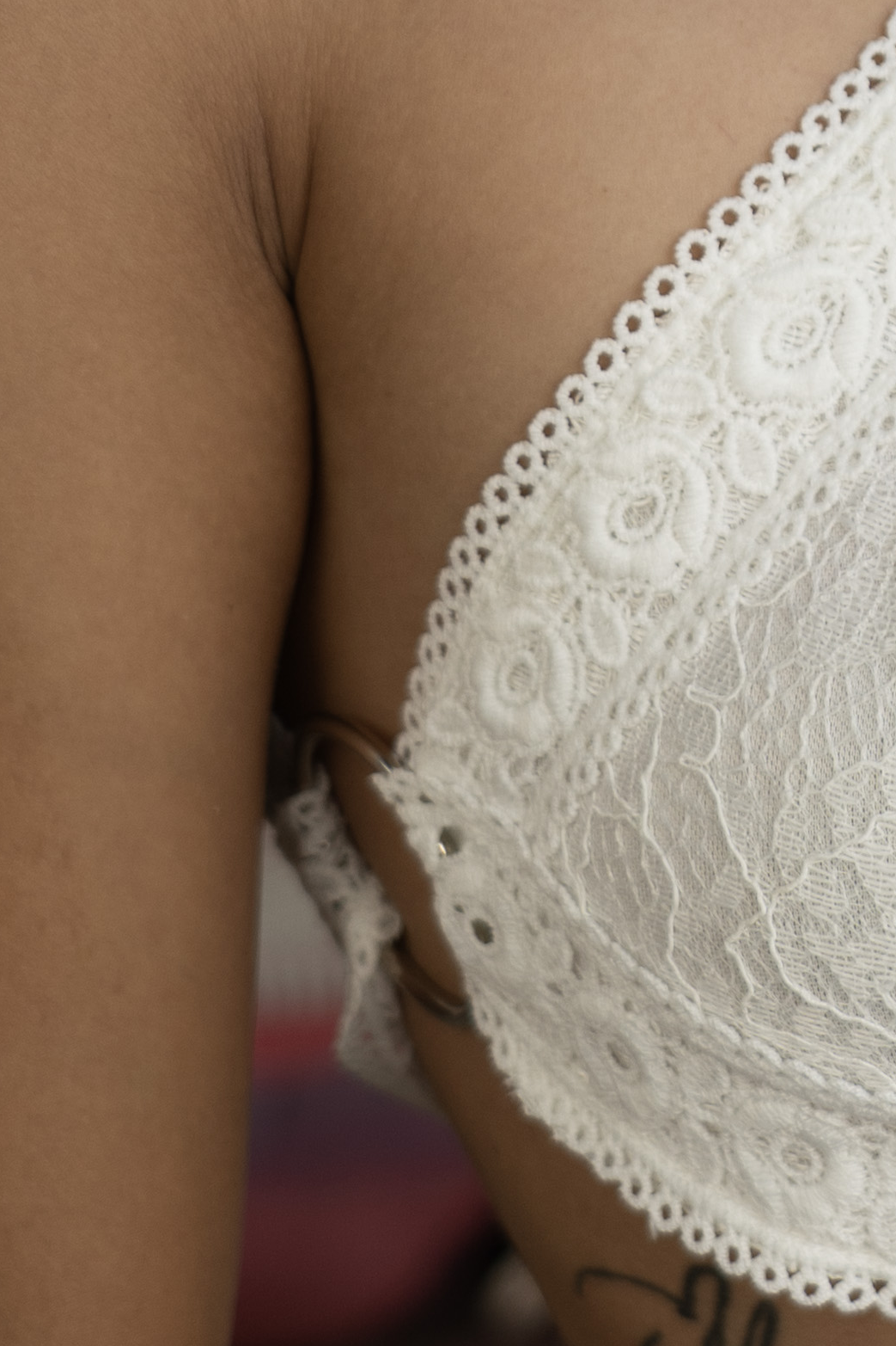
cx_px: 1424
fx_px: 6870
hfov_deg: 7.3
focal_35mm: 184
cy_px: -366
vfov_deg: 10.9
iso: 160
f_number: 4
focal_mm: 48
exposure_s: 1/160
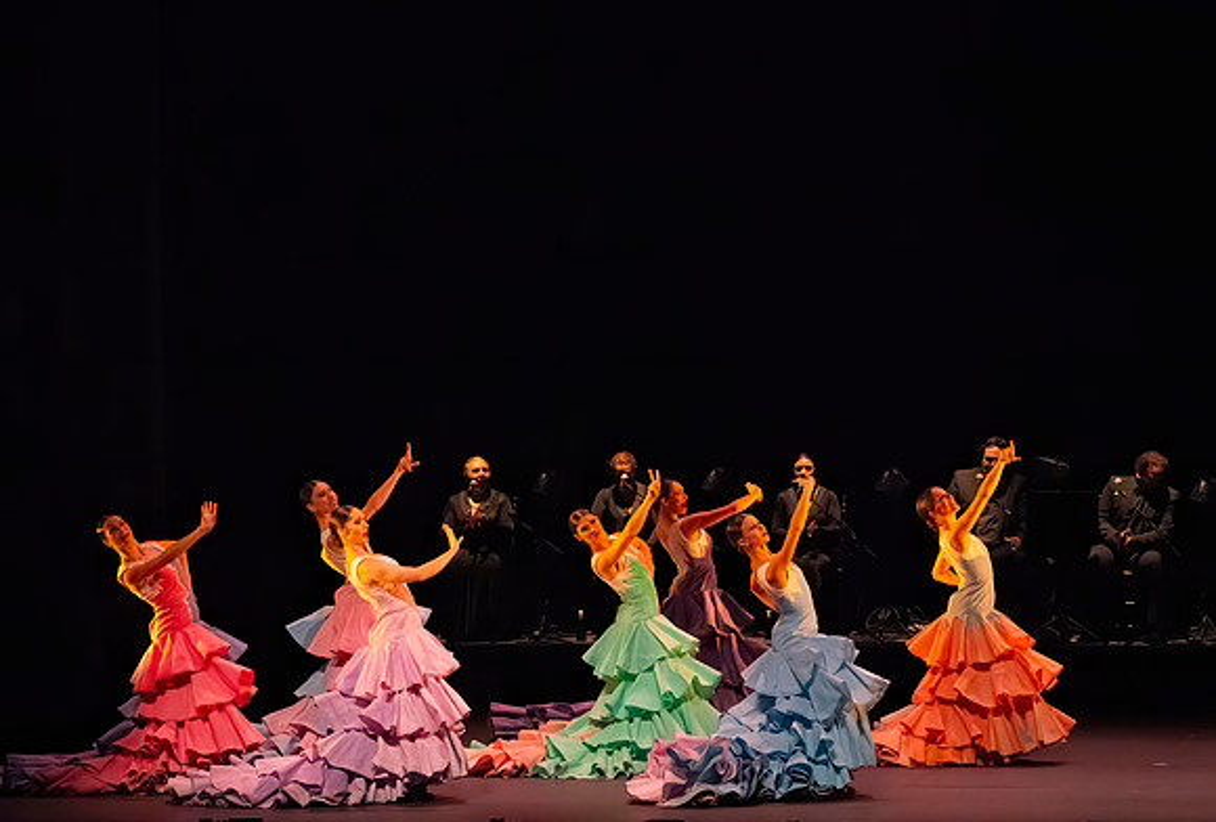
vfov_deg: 7.3
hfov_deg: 10.8
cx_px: 553
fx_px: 6423
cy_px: 442
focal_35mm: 189
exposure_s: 1/400
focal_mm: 171
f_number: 6.3
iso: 20000
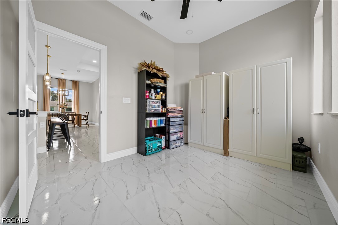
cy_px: 112
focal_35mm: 12
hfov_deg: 112.6
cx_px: 169
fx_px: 113
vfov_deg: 90.0
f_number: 9
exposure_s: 1/5
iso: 200
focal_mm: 12
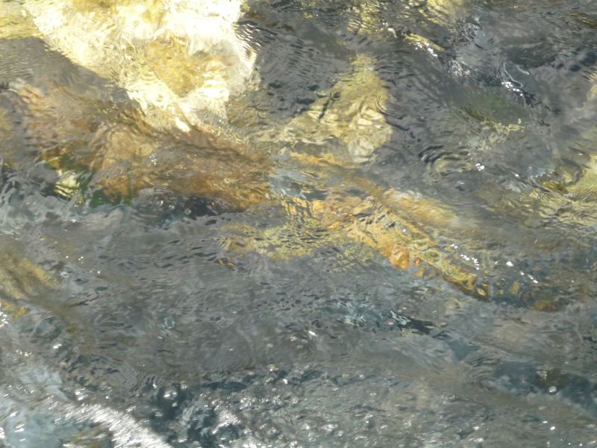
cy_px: 224
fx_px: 1725
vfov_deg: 14.8
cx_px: 298
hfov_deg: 19.6
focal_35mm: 100
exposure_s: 1/125
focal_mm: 16.5
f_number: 5.1
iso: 160
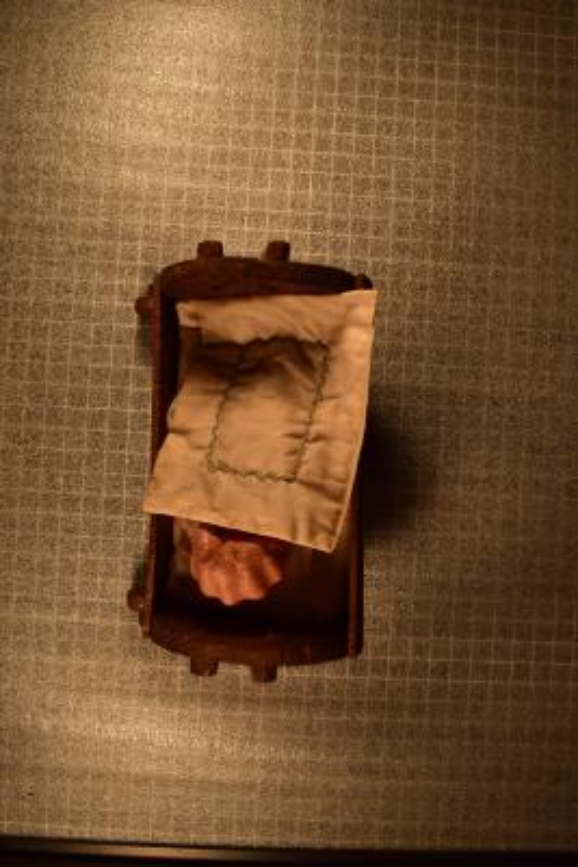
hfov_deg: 43.6
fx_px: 722
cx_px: 289
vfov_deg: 61.9
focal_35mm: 30
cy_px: 434
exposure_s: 1/200
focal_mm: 20
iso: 400
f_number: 10
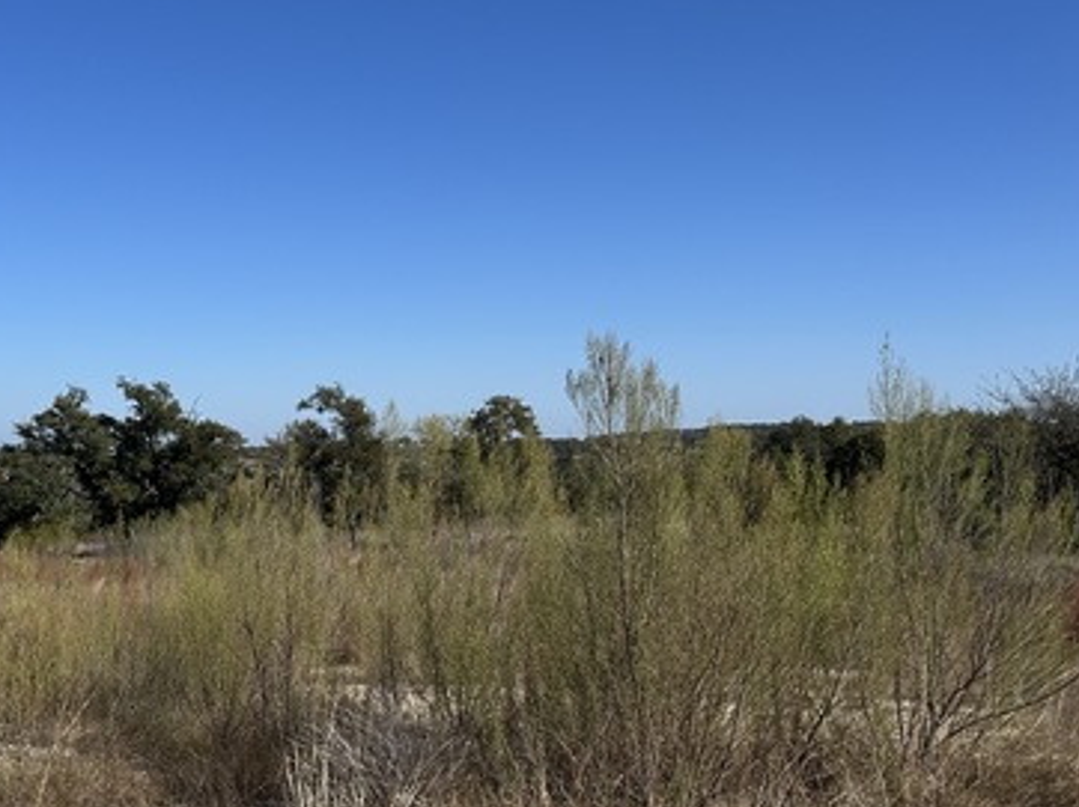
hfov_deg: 39.4
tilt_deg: -4.6
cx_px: 197
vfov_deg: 31.3
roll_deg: +0.1
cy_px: 533
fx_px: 1433
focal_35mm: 46
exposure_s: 1/6211
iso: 50
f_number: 1.5
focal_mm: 5.7
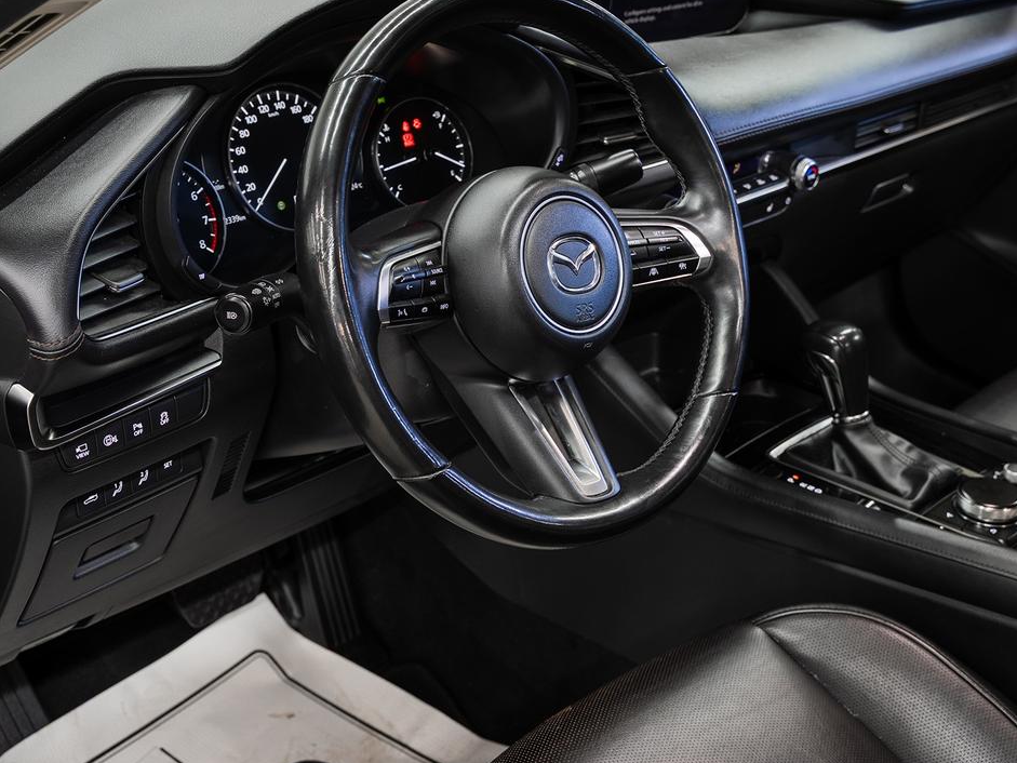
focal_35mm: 50
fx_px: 1469
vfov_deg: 29.1
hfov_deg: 38.1
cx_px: 570
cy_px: 325
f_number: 5.6
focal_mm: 34
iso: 100
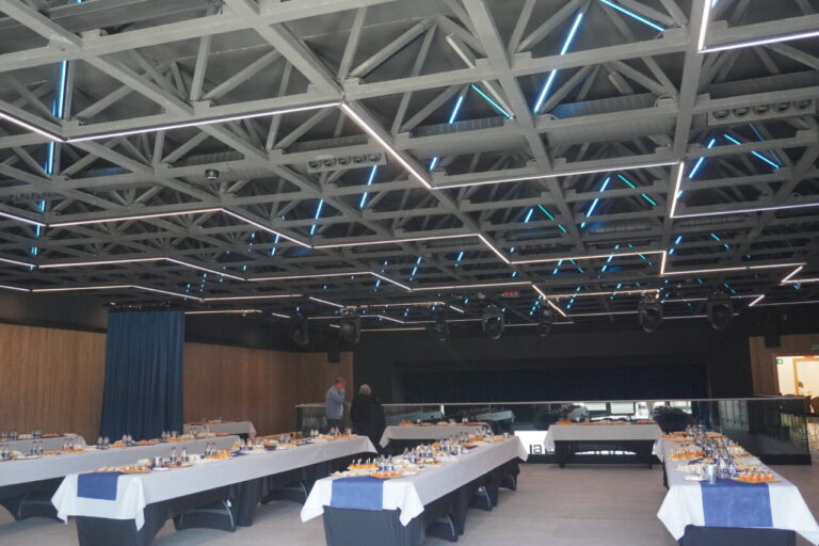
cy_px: 273
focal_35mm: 33
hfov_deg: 57.2
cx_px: 410
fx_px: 751
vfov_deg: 40.0
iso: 2500
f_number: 4
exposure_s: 1/160
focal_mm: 22
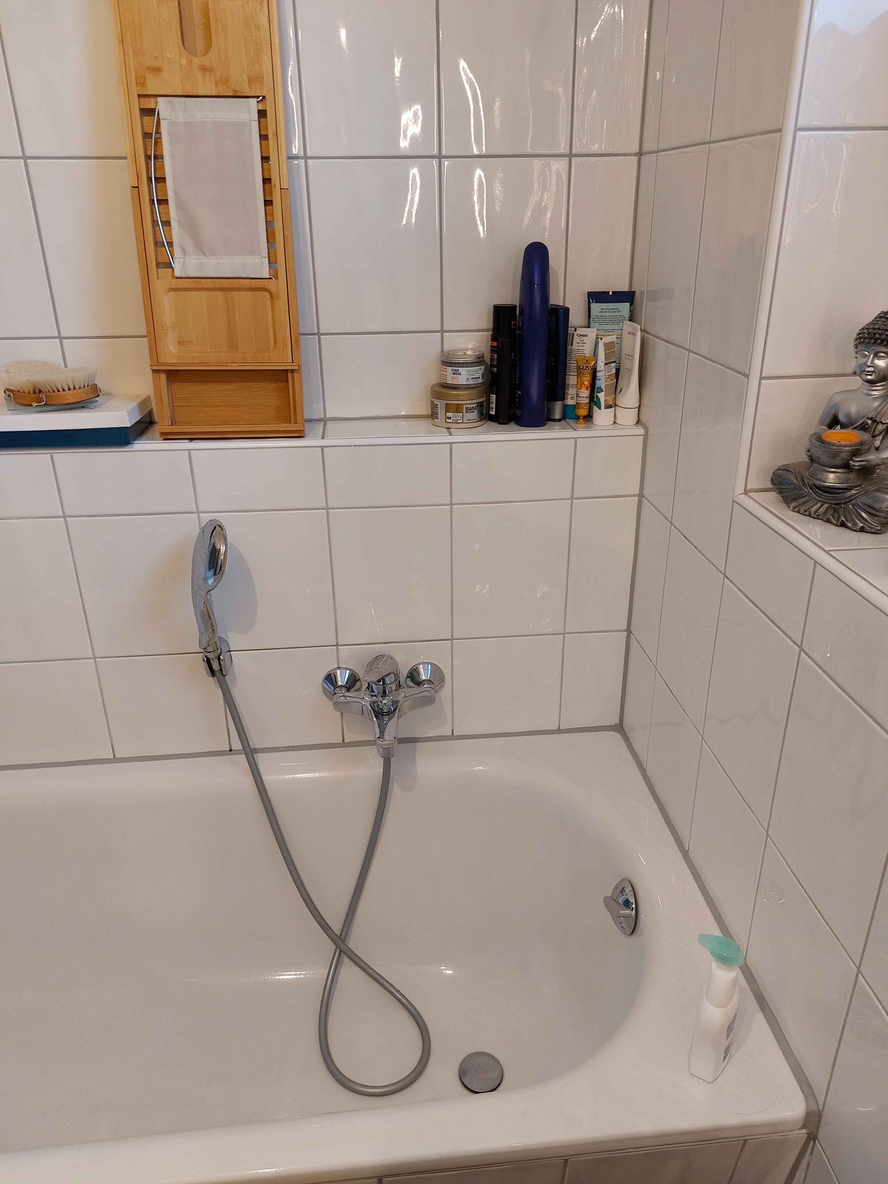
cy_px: 592
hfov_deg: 56.8
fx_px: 821
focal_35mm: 24
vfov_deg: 71.6
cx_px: 444
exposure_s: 1/50
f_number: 1.8
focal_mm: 5.23
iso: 200
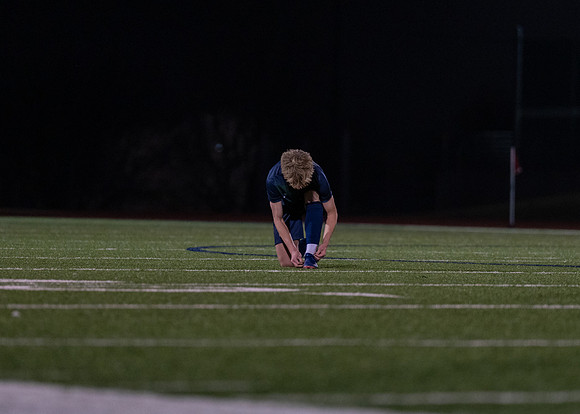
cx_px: 311
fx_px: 5682
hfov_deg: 5.8
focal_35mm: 345
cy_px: 184
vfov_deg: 4.2
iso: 2500
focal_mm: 200
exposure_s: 1/1000
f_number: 2.8
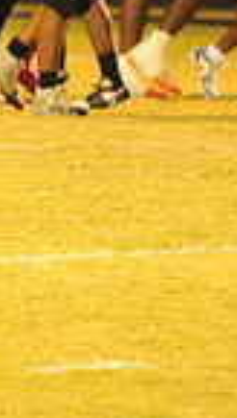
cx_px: -483
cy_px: -135
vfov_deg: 2.6
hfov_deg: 1.5
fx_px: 9302
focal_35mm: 836
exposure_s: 1/200
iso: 6400
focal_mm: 200
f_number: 4.5
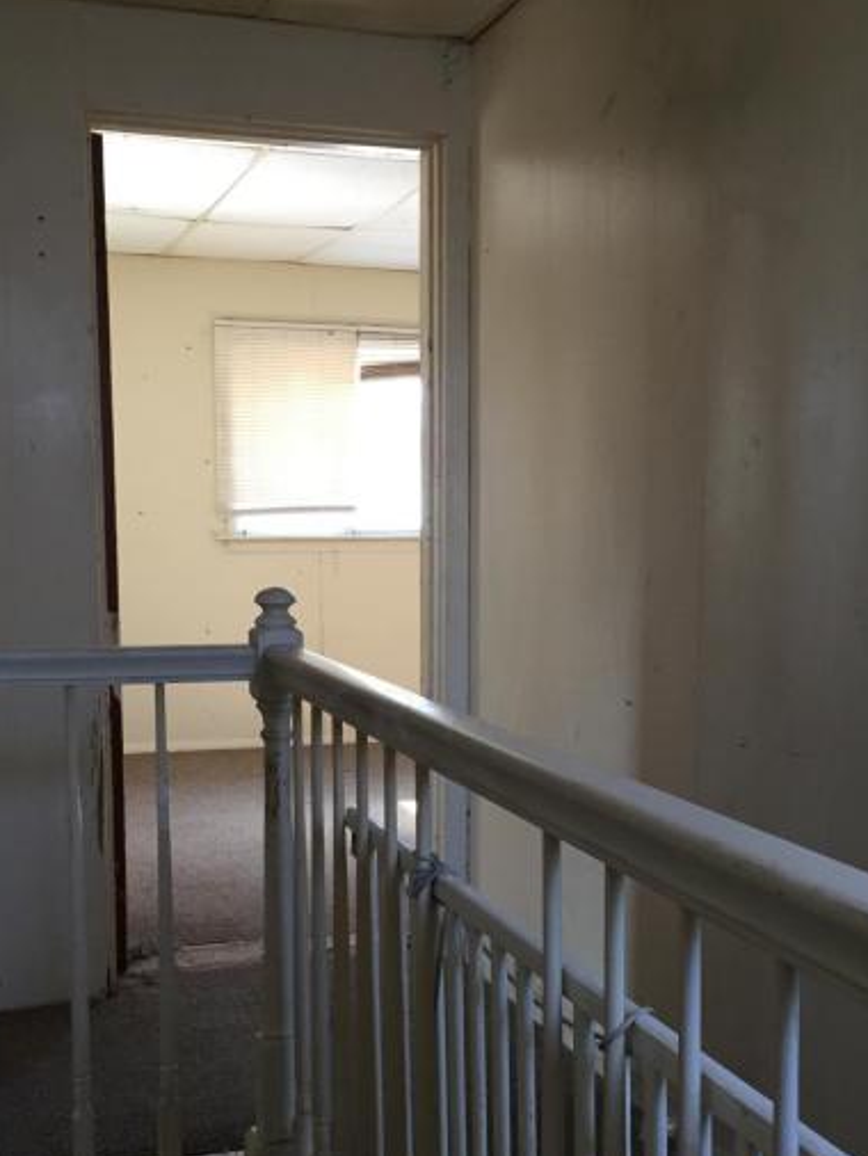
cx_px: 452
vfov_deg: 42.6
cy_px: 713
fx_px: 1470
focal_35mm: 44
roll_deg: +0.2
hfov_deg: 32.9
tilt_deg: -8.6
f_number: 2.2
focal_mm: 4.15
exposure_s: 1/30
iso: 50
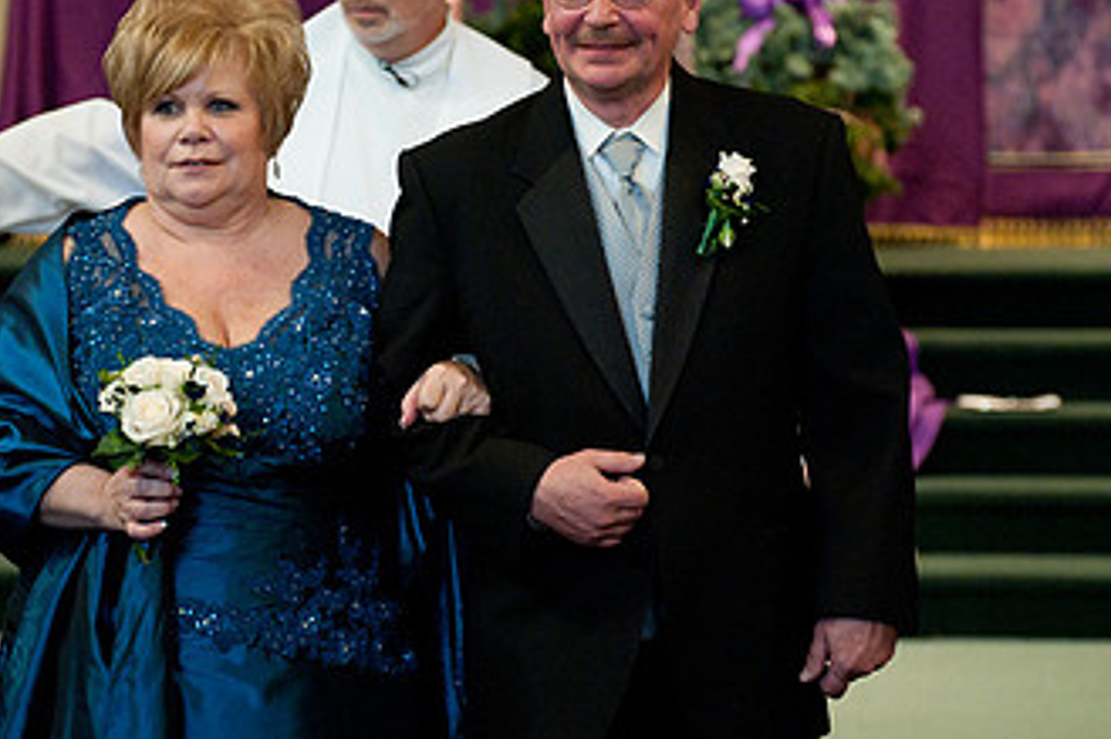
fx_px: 6632
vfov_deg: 6.4
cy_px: 307
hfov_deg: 9.6
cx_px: 469
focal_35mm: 215
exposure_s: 1/80
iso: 3200
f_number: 4.8
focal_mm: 122
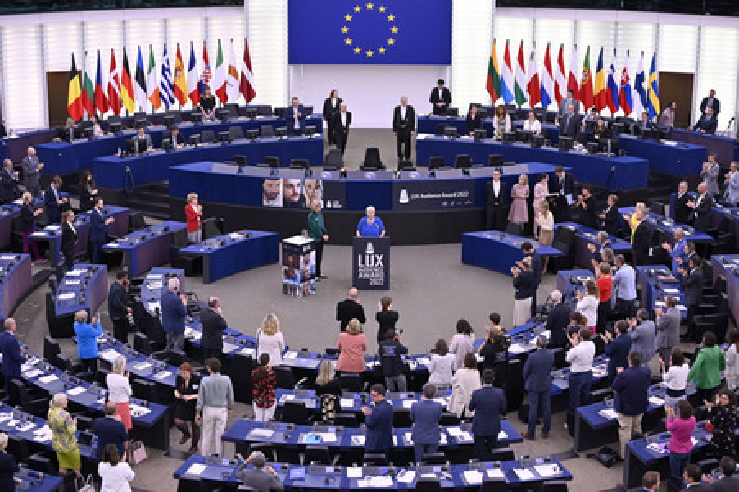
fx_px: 1436
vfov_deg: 19.4
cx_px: 370
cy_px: 246
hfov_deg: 28.9
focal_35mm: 70
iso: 1600
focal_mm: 70
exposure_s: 1/500
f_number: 2.8
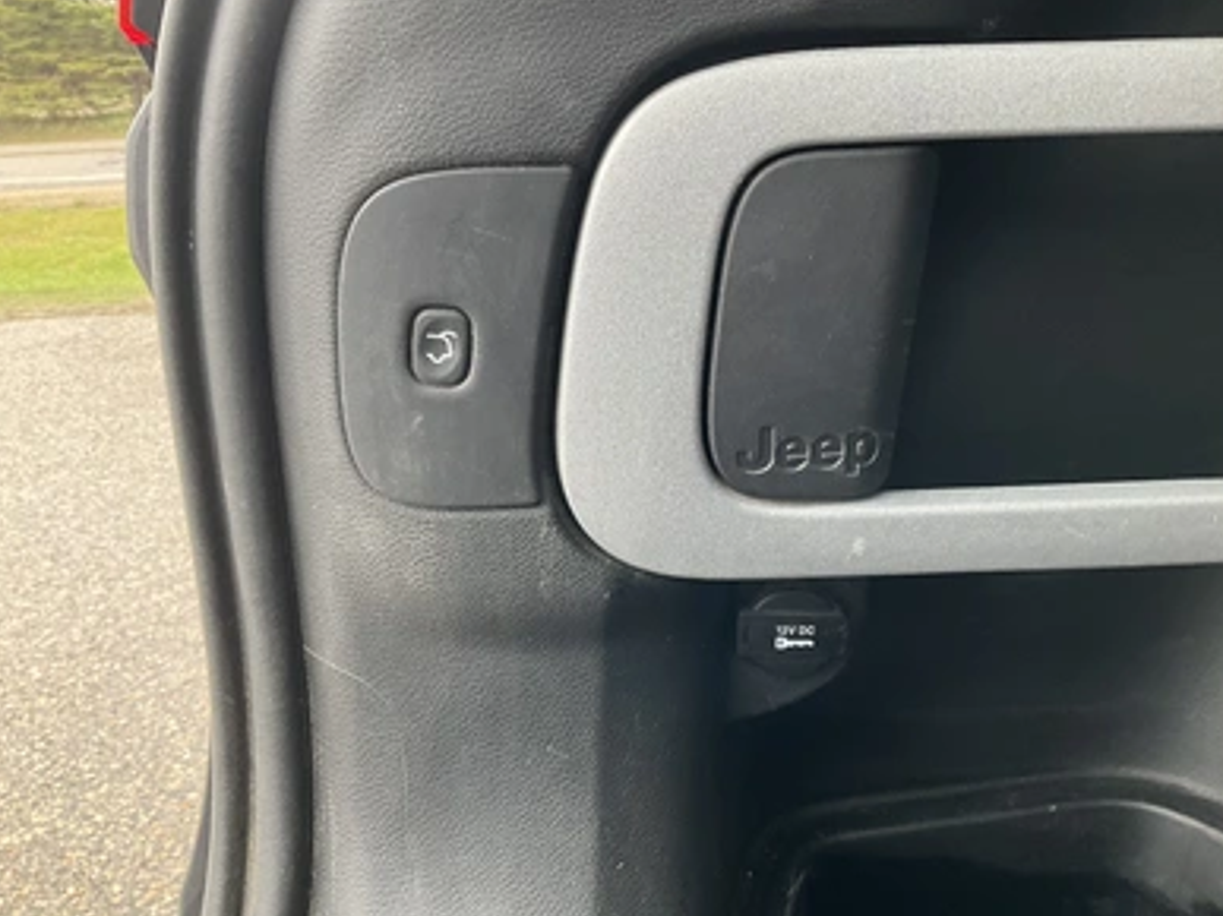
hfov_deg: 60.0
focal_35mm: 30
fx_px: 1060
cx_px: 613
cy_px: 455
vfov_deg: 46.8
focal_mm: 3
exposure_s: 1/60
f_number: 1.8
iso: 125
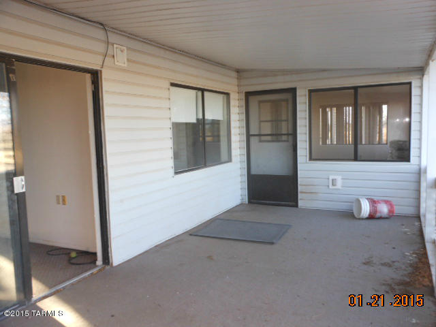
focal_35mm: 28
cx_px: 218
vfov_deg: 49.7
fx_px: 353
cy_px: 164
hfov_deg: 63.4
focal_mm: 5
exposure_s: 1/30
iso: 125
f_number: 3.7
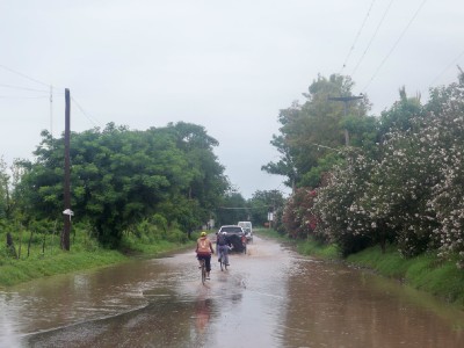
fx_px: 911
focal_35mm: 68
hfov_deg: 28.6
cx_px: 232
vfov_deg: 21.6
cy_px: 174
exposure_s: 1/400
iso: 64
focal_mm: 12.1
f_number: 4.5
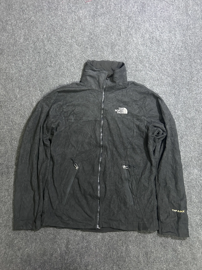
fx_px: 202
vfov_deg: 67.3
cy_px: 135
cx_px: 101
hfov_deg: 53.1
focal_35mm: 26
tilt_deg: -70.0
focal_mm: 5.7
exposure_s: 1/33
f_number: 1.5
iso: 500
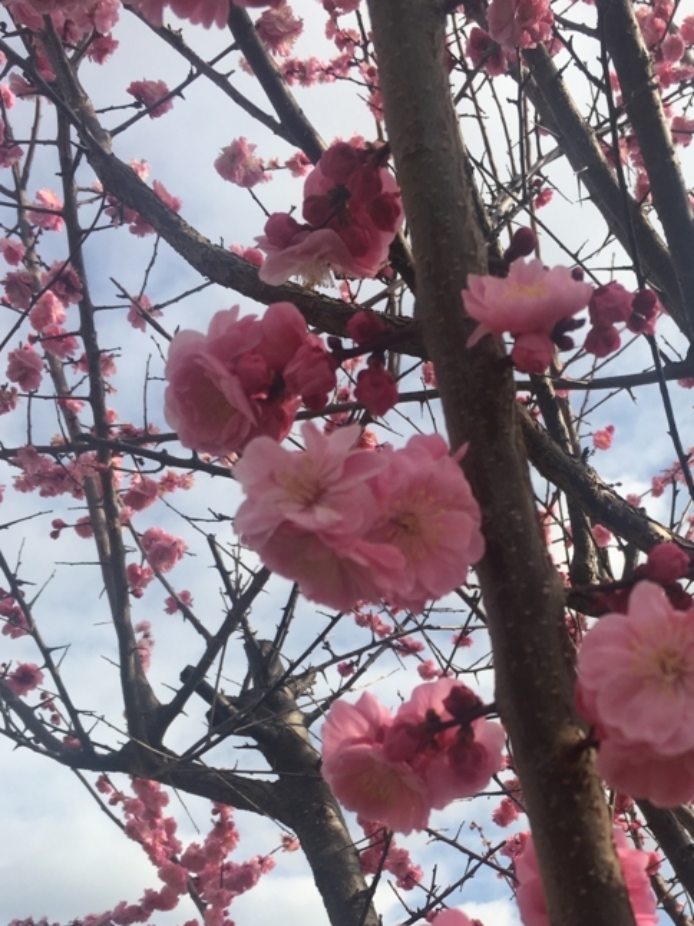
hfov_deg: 31.1
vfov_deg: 40.2
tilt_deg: +29.9
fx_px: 1230
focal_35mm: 46
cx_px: 499
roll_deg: +2.4
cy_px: 687
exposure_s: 1/1451
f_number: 2.2
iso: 25
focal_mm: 4.15
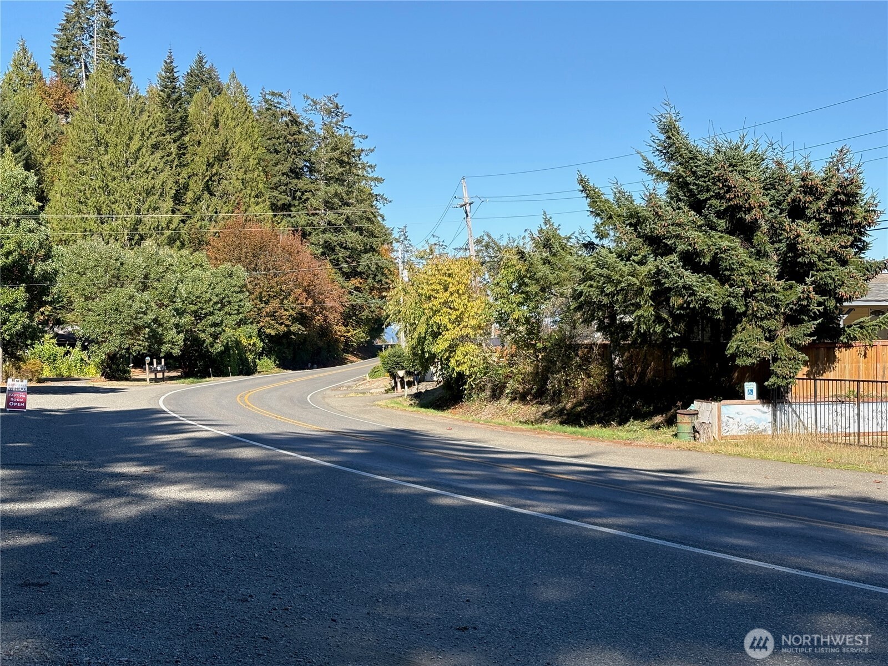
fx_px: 1334
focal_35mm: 52
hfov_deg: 36.8
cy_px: 333
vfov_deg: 28.0
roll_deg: +1.2
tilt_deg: +0.1
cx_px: 444
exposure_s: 1/1626
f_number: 1.6
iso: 32
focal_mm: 5.96
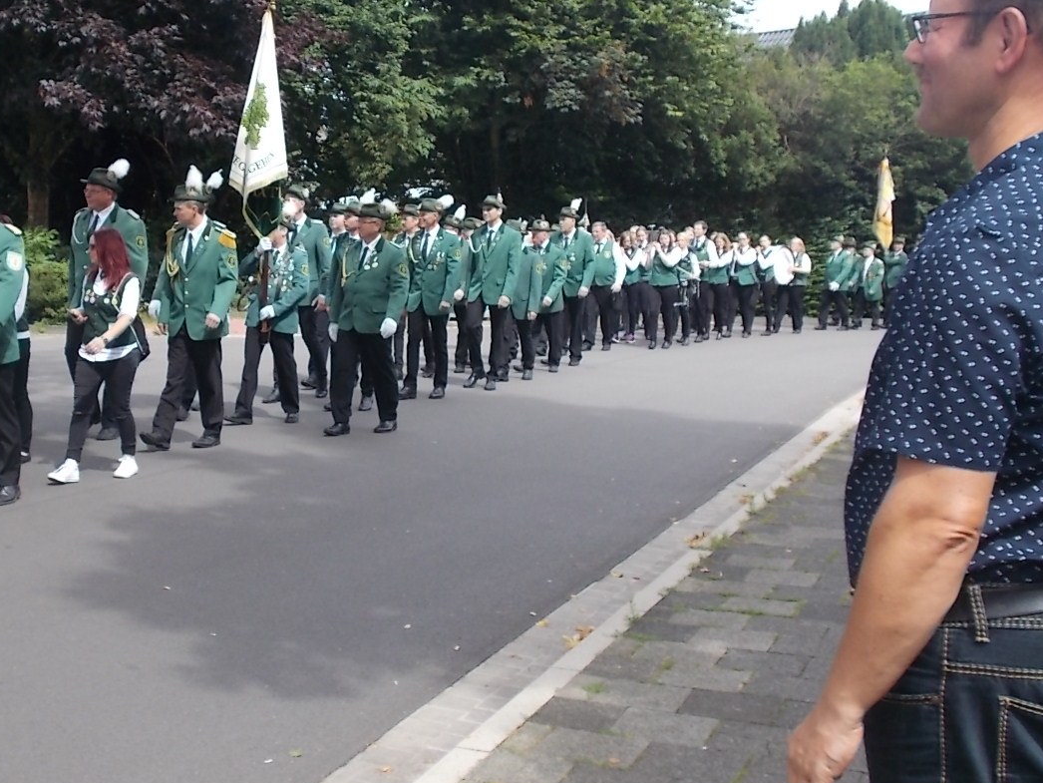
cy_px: 351
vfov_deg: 28.0
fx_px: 1567
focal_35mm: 52
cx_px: 279
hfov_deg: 36.1
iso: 80
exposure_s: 1/320
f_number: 3.6
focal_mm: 6
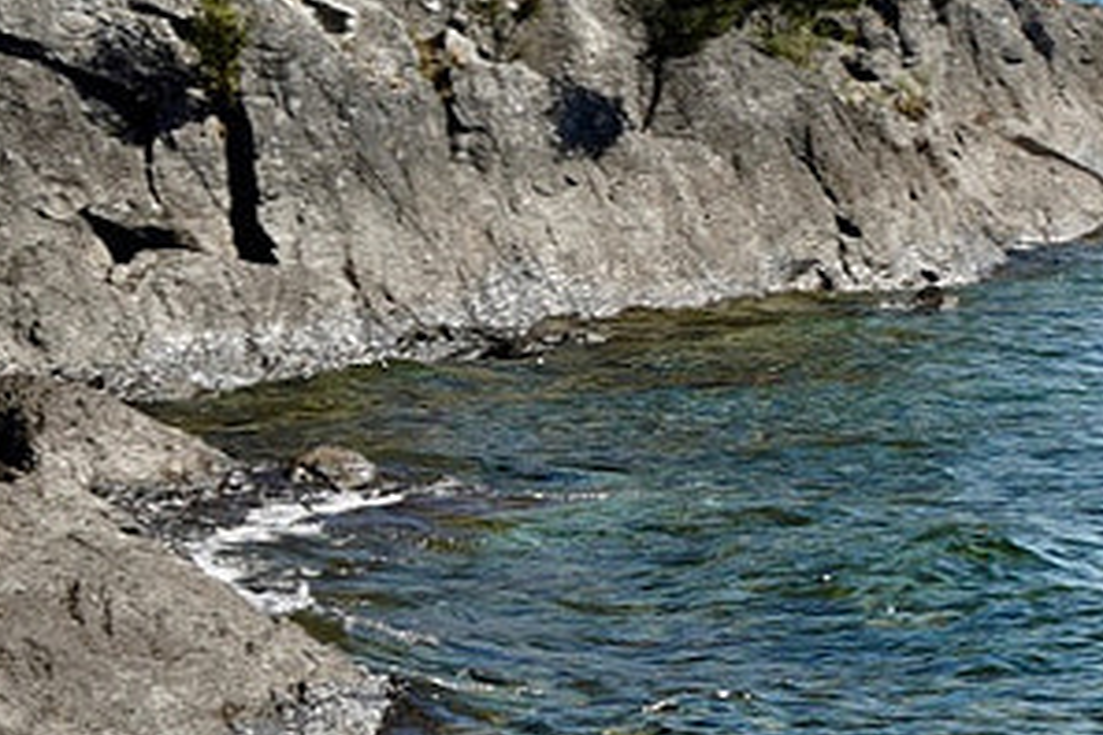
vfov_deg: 6.9
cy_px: 605
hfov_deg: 9.4
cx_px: 2473
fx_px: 6097
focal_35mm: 199
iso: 125
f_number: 11
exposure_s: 1/30
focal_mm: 37
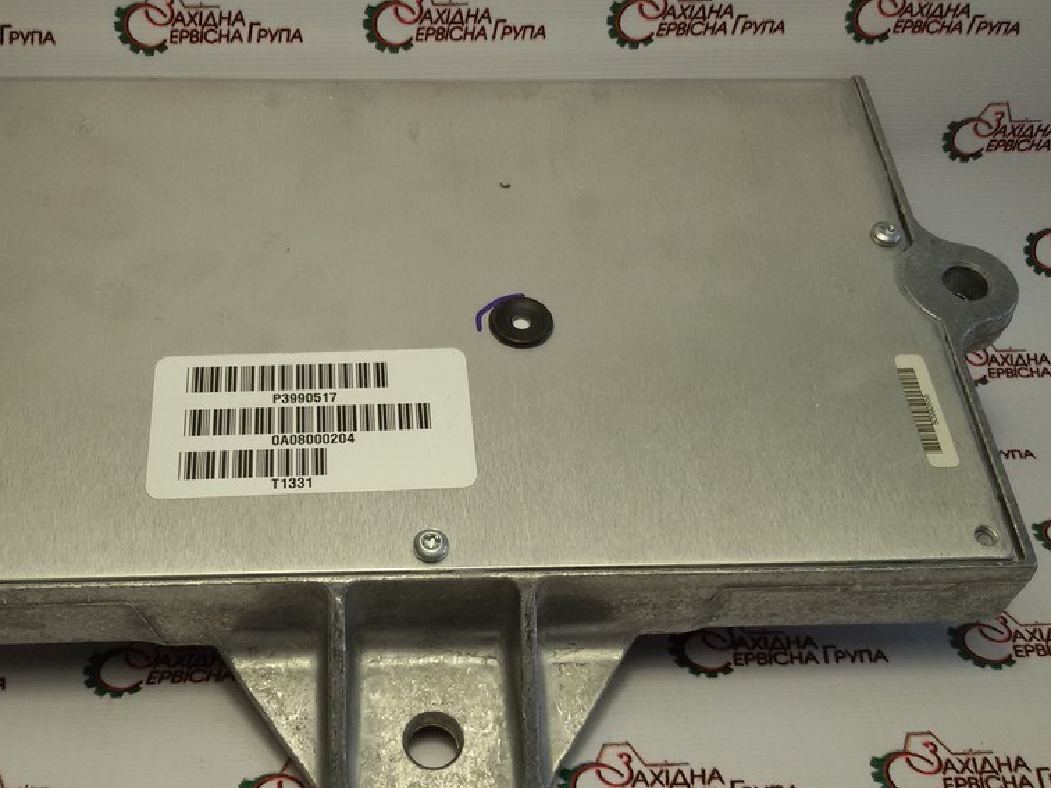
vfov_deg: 35.1
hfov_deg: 45.6
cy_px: 420
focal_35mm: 41
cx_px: 434
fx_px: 1245
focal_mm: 2.93
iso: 40
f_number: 2.4
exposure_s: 1/147
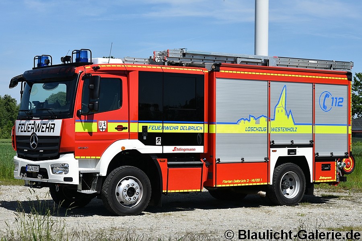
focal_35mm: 70
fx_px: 704
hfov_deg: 28.8
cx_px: 181
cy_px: 120
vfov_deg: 19.5
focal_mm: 70
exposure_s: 1/400
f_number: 10
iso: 200
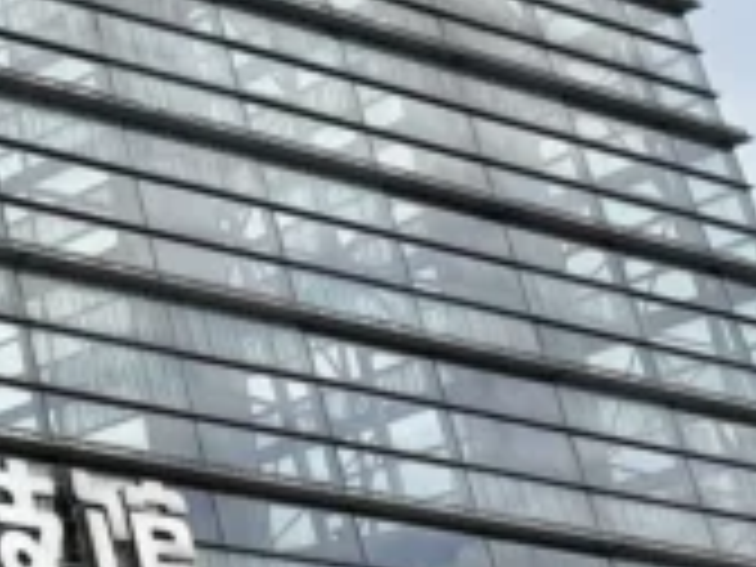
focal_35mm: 119
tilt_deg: +25.8
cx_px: -562
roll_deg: +1.0
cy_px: -18
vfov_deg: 12.3
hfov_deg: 14.7
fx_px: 2599
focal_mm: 5.96
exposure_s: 1/2747
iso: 64
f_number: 1.6
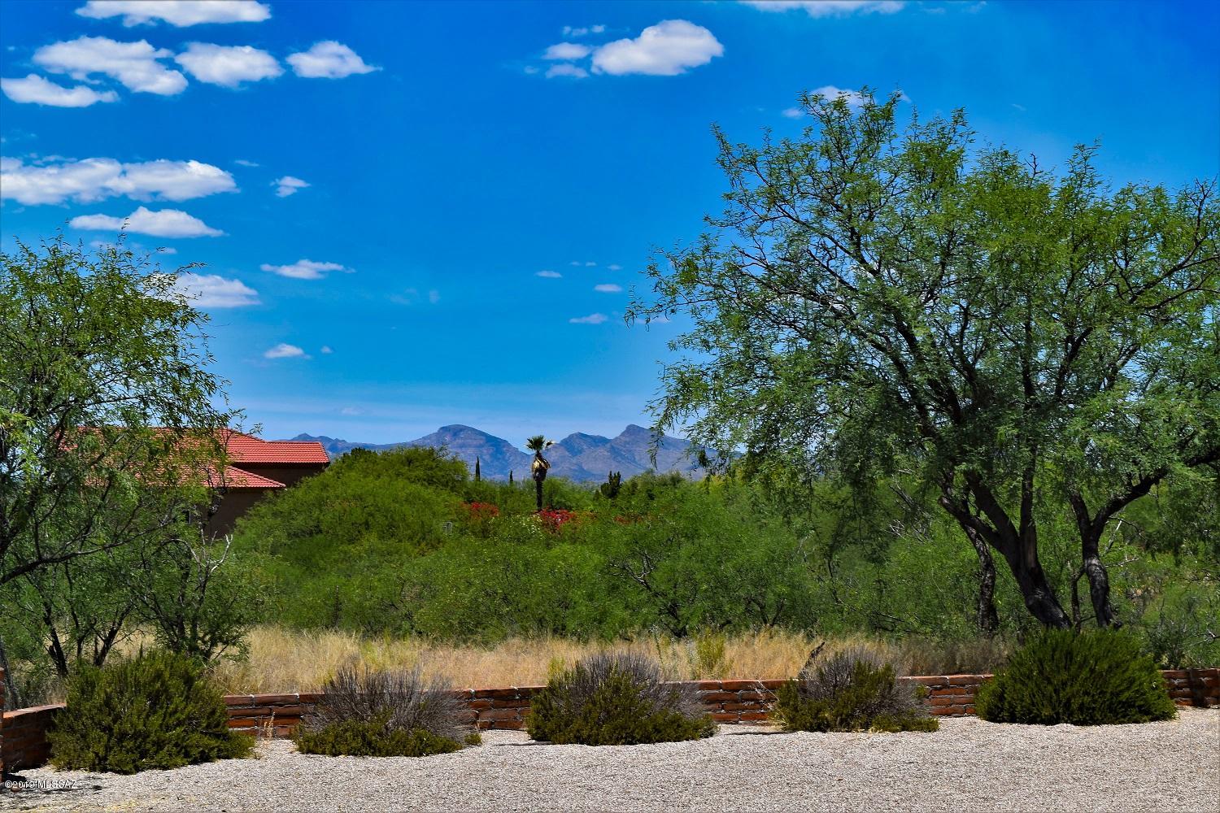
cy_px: 406
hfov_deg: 33.4
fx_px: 2033
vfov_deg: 22.6
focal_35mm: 60
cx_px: 610
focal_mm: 40
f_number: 18
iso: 100
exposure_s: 1/80
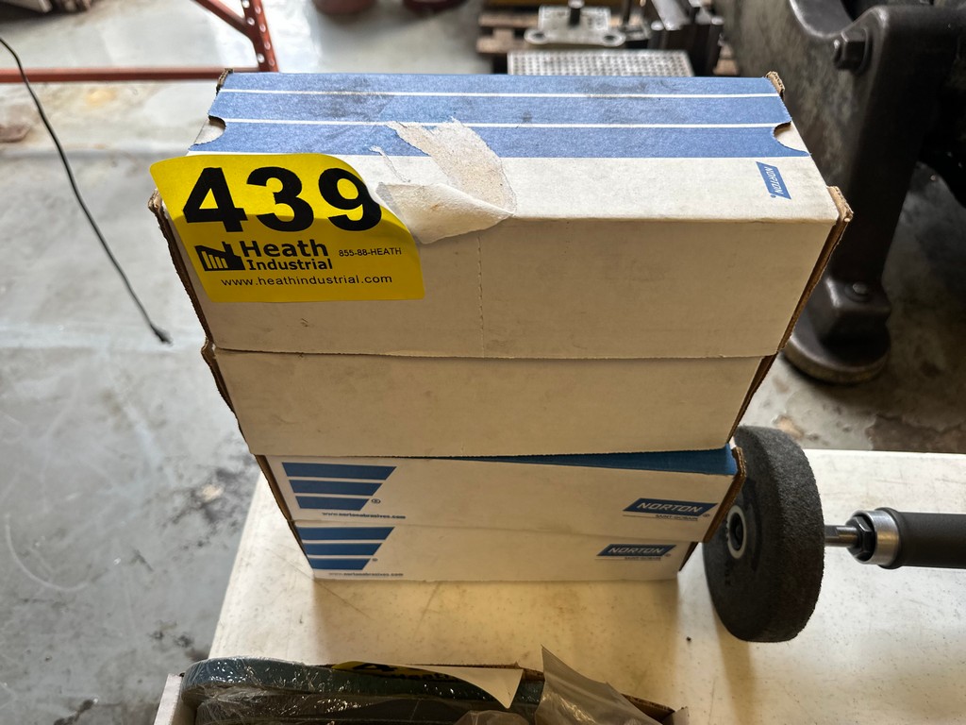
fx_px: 670
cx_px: 483
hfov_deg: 71.6
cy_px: 362
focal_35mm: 24
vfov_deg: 56.8
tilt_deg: -52.0
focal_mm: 6.86
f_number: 1.78
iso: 100
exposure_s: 1/121
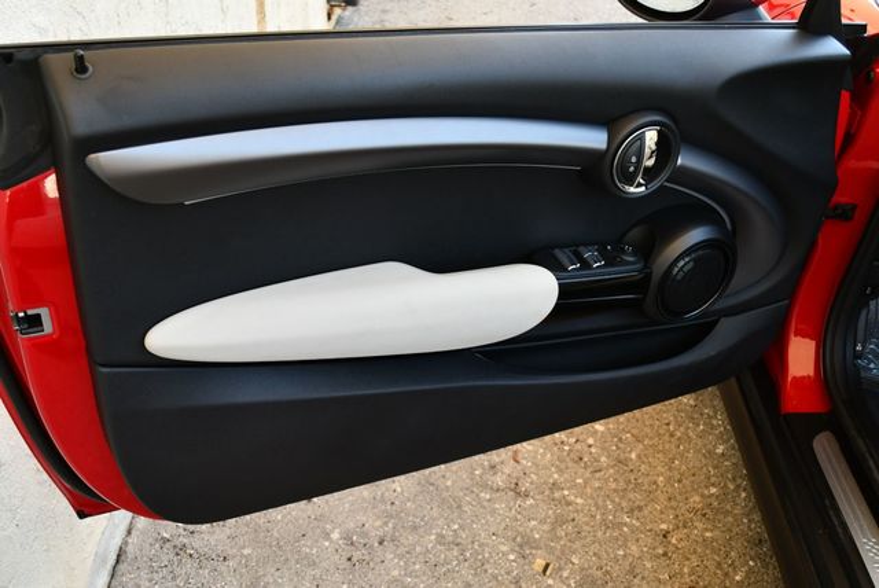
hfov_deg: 53.1
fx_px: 880
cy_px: 294
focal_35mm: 36
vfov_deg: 36.9
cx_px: 440
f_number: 4
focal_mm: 18
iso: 400
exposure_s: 1/250
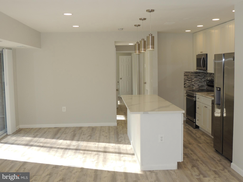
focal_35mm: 43
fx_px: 302
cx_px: 122
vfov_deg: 33.6
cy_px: 91
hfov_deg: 43.9
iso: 100
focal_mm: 7.6
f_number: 3.4
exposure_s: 1/160
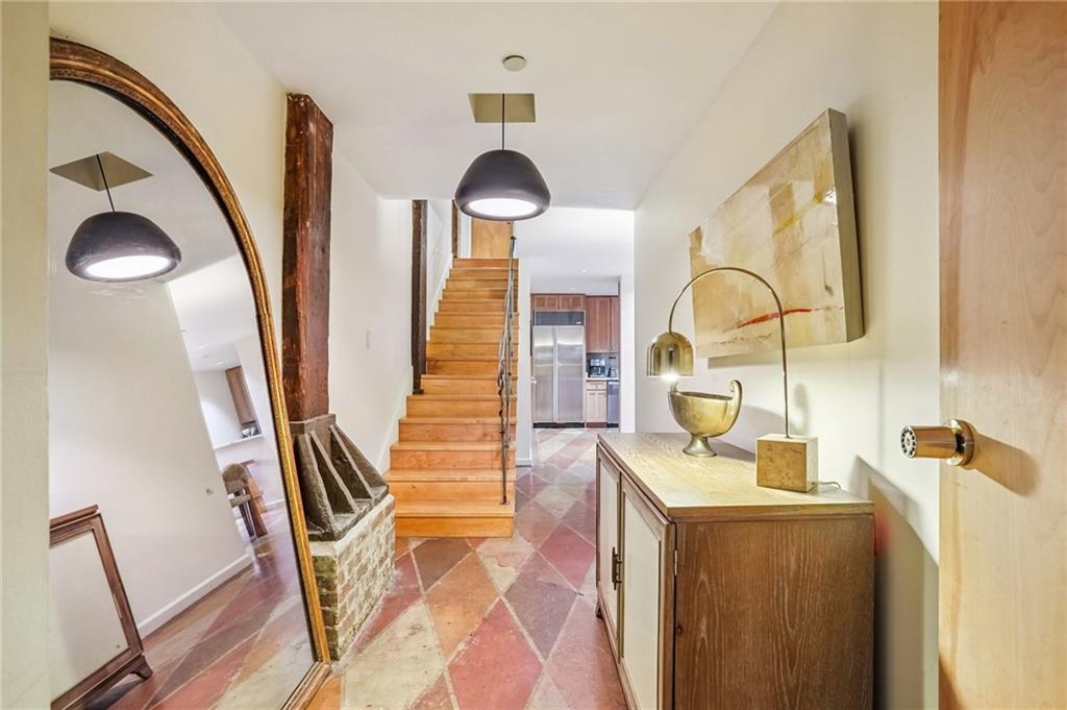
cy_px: 355
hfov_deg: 93.3
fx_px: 503
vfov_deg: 70.3
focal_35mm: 17
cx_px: 534
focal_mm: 17
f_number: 11
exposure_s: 1/2.5
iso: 800
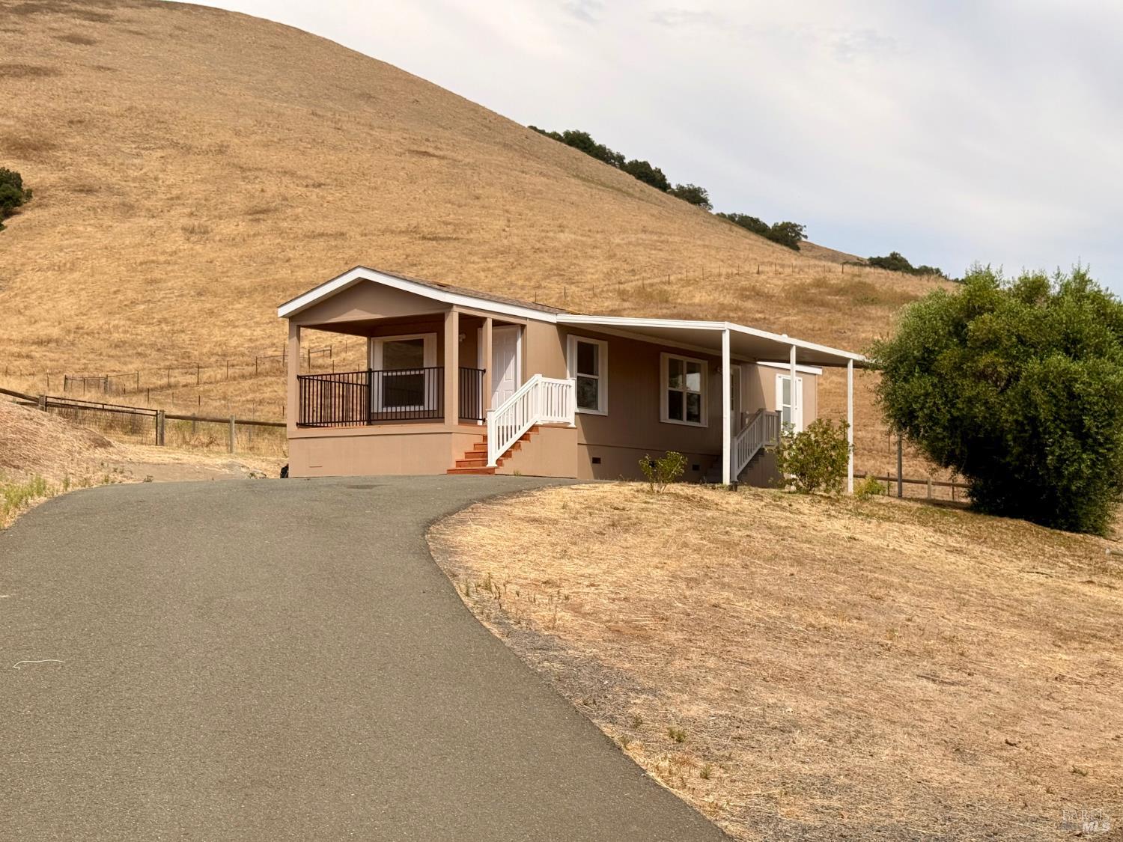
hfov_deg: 39.7
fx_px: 1557
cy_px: 421
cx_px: 562
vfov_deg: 30.3
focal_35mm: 48
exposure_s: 1/4329
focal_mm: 6.76
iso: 64
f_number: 1.78
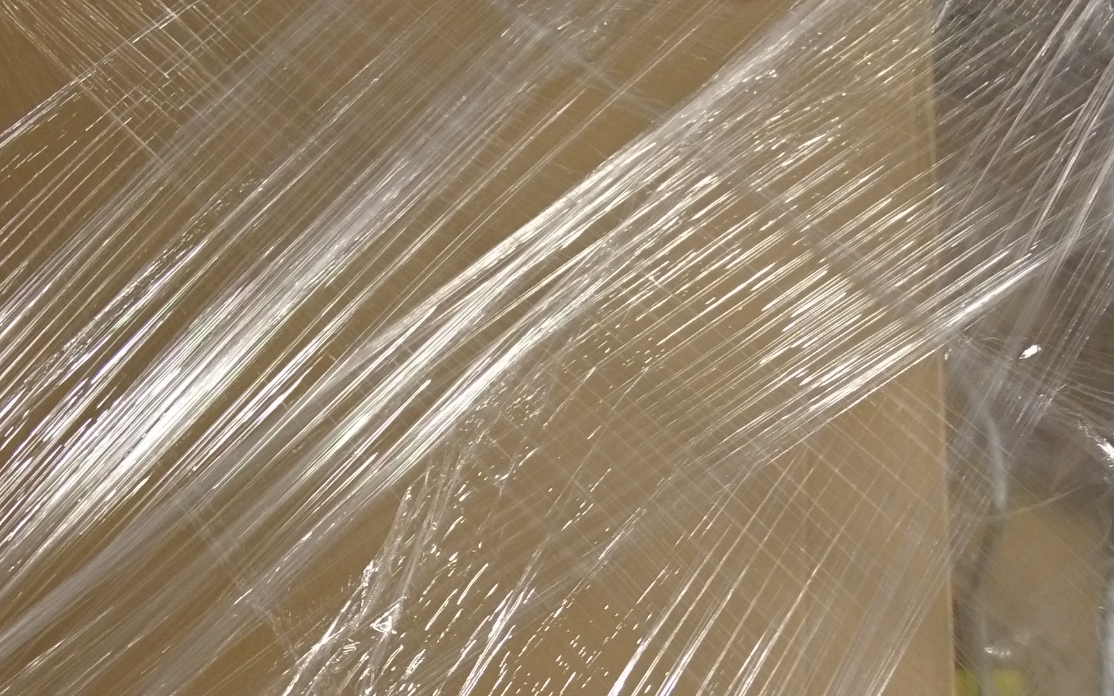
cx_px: 688
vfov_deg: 22.8
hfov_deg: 36.1
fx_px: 1700
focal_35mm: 56
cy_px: 555
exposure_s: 1/10
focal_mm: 4.4
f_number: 1.8
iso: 400
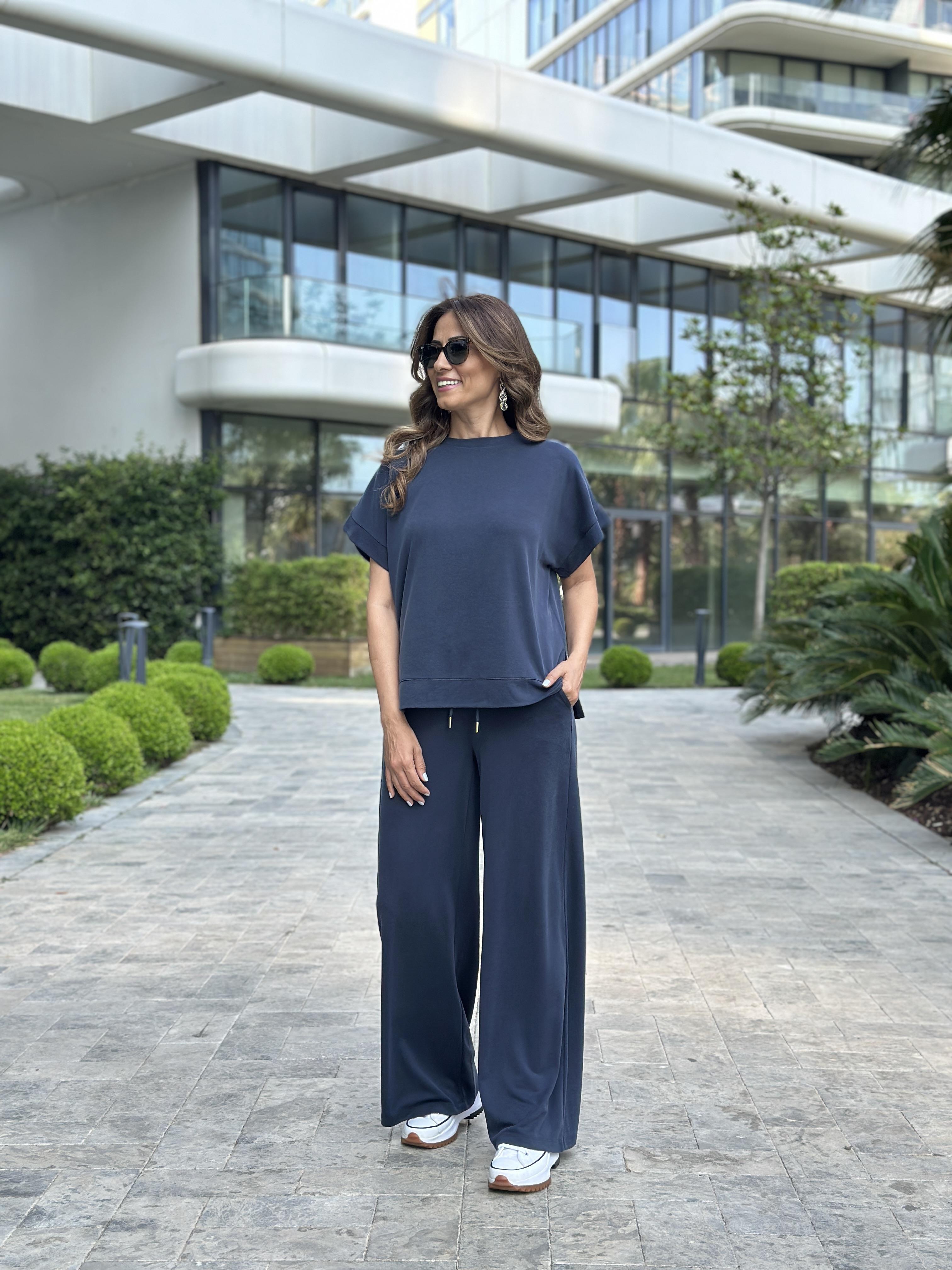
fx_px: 1760
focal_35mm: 48
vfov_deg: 39.7
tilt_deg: -1.3
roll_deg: -0.7
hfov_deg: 30.3
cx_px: 476
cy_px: 635
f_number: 1.78
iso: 80
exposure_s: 1/663
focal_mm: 6.86
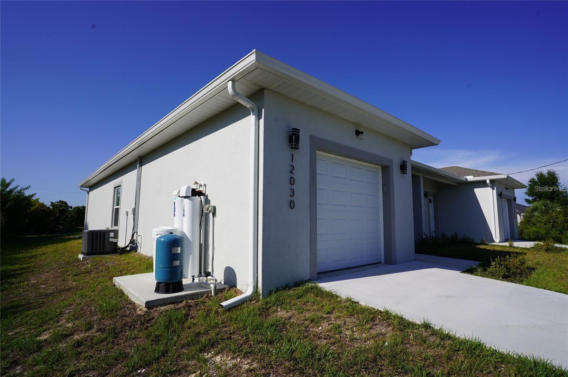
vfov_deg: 67.3
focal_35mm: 18
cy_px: 188
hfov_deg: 90.1
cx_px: 284
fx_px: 284
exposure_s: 1/250
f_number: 10
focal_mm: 18
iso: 100
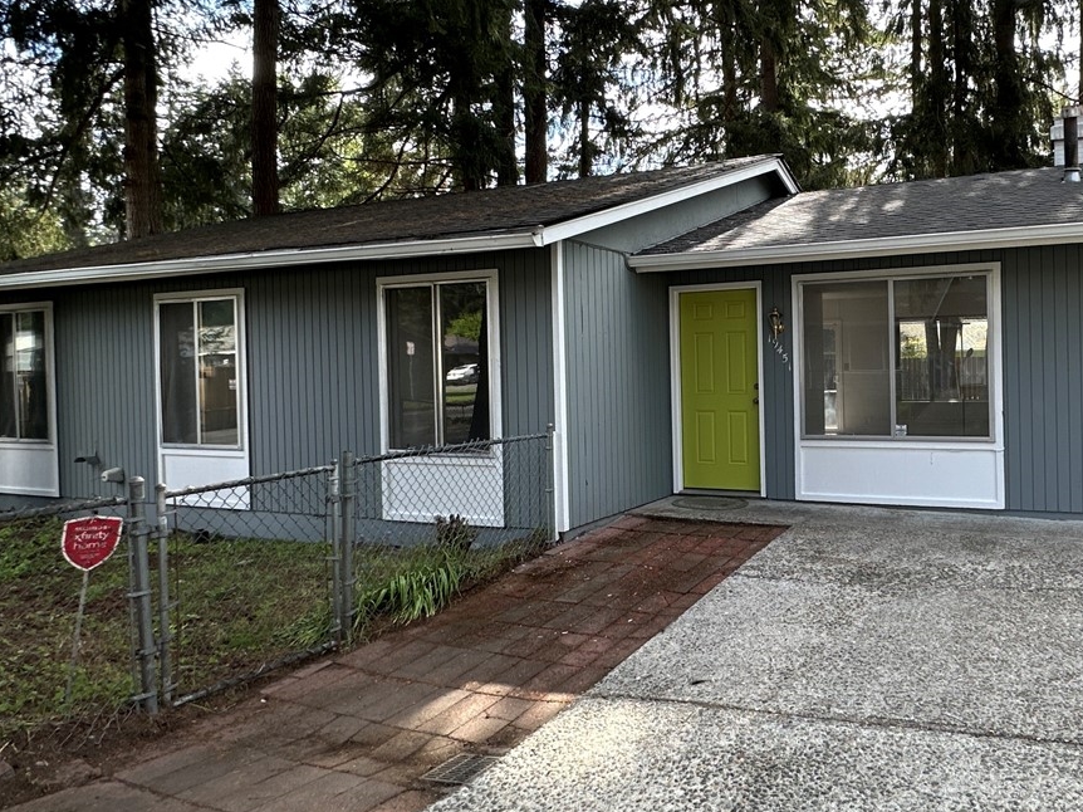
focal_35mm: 26
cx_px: 779
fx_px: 813
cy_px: 372
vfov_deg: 53.0
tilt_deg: -1.0
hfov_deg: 64.3
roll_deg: +1.6
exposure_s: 1/186
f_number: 2.2
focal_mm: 2.22
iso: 40
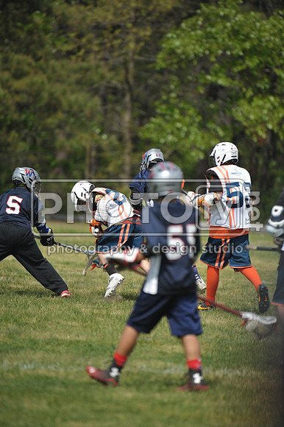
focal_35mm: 360
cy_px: 214
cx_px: 142
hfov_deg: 3.8
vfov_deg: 5.7
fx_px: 4265
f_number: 4
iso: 640
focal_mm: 360
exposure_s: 1/4000
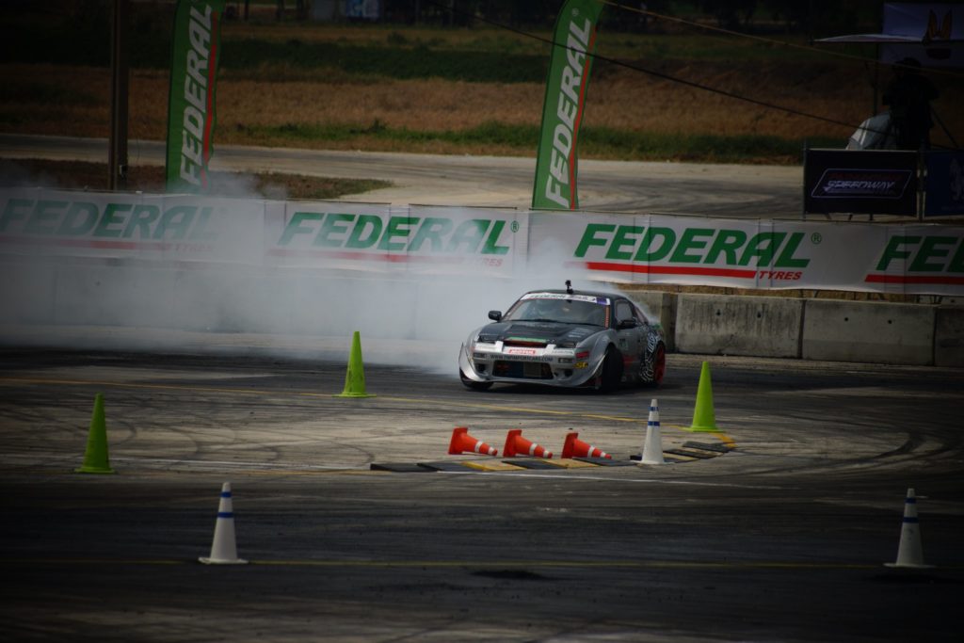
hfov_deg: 5.7
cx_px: 482
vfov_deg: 3.8
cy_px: 322
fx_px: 9641
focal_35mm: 360
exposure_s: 1/4000
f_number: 6.3
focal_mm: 360
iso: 320
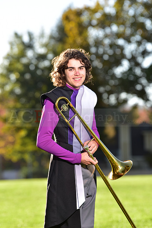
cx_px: 76
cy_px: 114
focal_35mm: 200
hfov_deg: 6.9
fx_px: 1266
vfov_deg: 10.3
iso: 80
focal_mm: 200
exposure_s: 1/200
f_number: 5
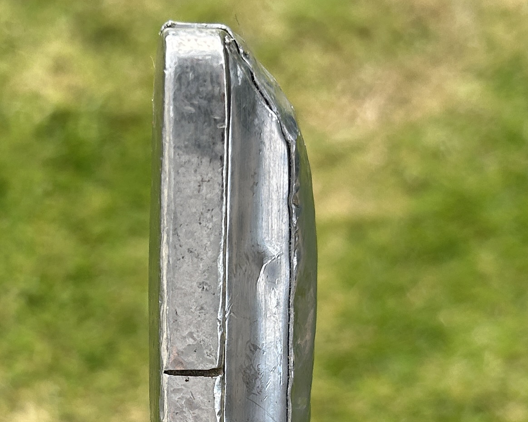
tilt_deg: -55.1
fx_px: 1375
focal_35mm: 88
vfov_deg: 17.1
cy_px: 401
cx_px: 123
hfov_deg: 21.5
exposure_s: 1/1000
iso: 50
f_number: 1.5
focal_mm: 5.7
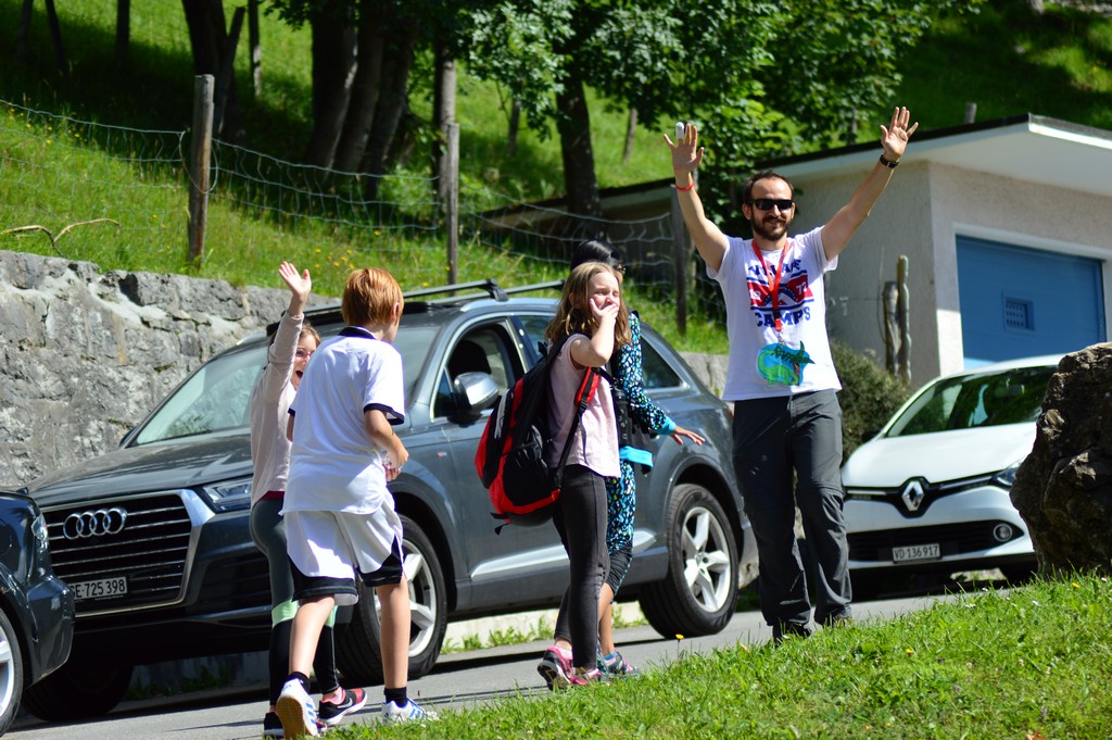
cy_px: 370
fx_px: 4861
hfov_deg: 13.1
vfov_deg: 8.7
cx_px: 556
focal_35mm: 158
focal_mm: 105
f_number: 4
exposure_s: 1/800
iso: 100
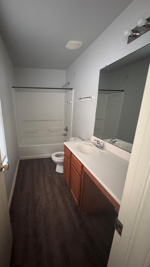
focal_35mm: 16
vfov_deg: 99.3
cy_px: 137
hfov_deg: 65.7
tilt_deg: -15.7
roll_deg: +0.0
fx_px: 113
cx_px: 53
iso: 1250
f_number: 2.2
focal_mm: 2.22
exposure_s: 1/45
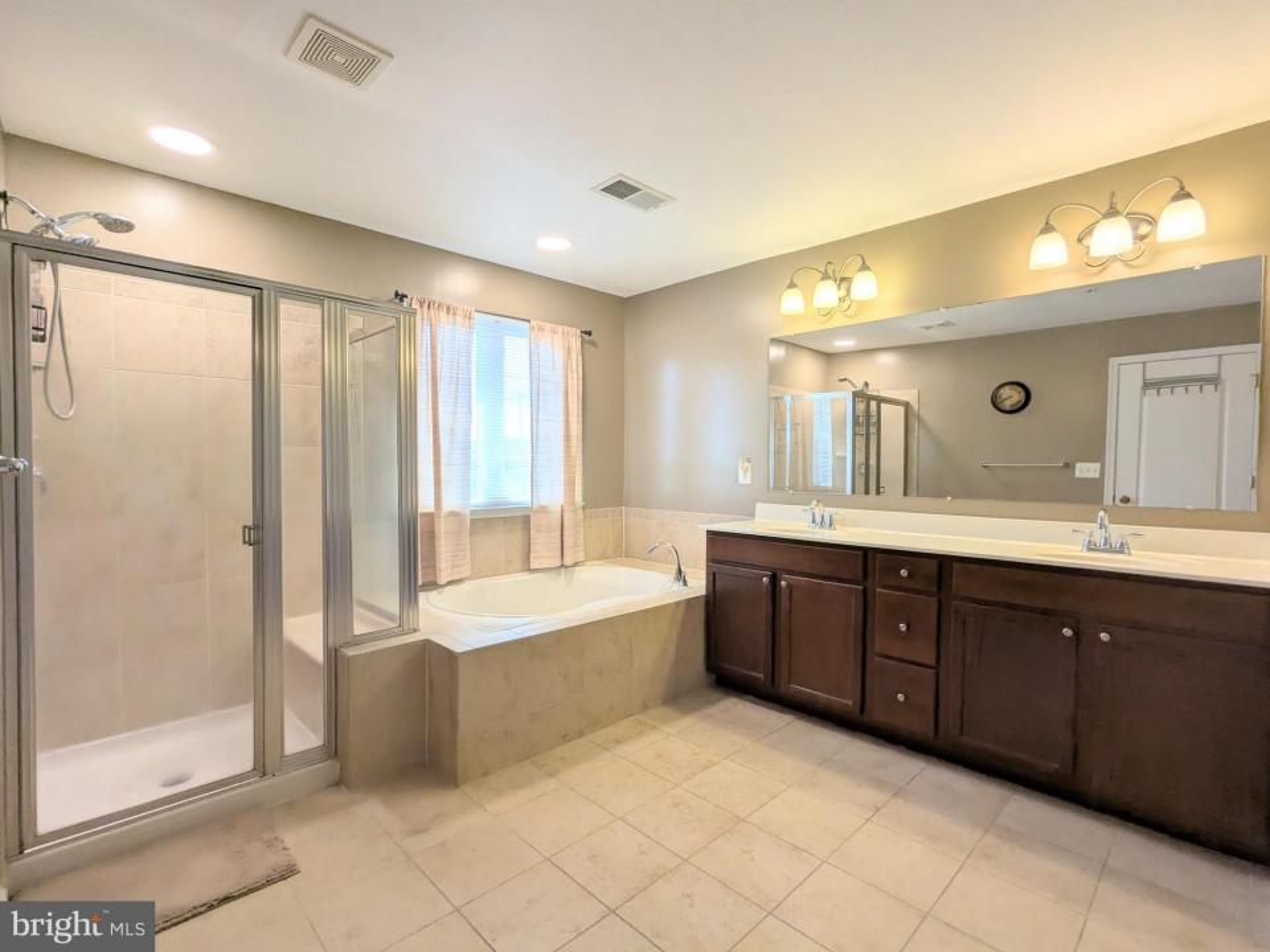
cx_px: 635
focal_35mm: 16
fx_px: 587
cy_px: 476
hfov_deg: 94.5
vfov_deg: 78.1
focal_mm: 2.35
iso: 81
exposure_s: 1/220
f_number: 2.2
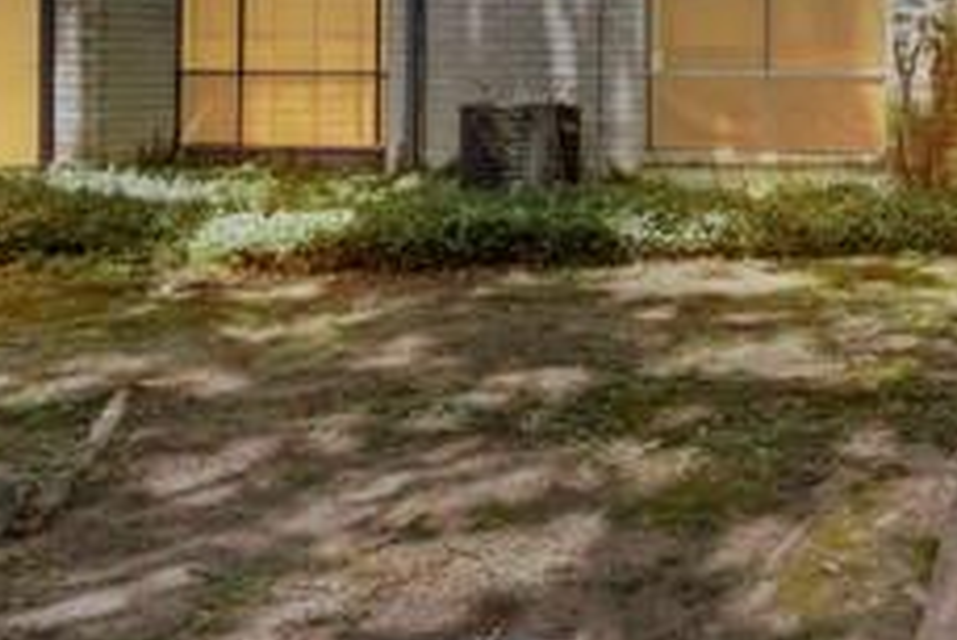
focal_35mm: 42
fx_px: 1117
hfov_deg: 37.4
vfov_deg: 30.4
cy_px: 48
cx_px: 1095
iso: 1600
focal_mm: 16
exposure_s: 1/320
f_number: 9
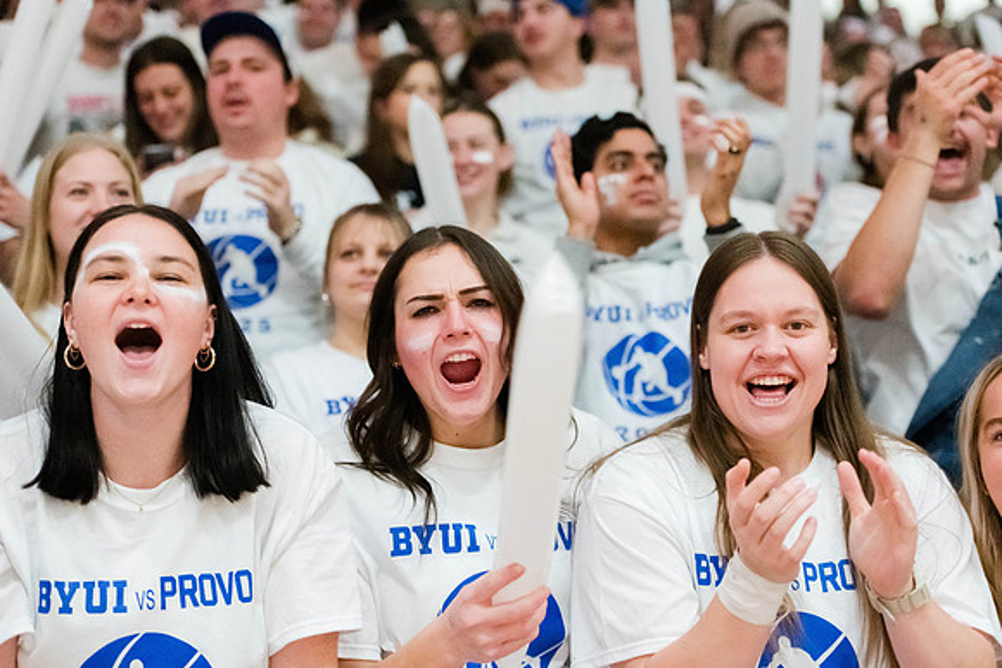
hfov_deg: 28.8
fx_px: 1949
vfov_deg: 19.5
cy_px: 334
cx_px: 501
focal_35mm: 70
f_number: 2.8
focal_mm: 70
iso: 20000
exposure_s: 1/1000
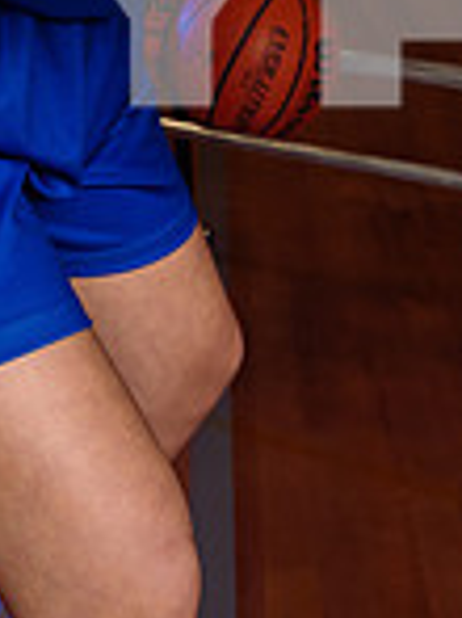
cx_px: 281
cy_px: -315
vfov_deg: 16.8
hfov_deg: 13.9
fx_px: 1889
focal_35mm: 106
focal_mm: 36
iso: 400
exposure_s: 1/250
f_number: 7.1
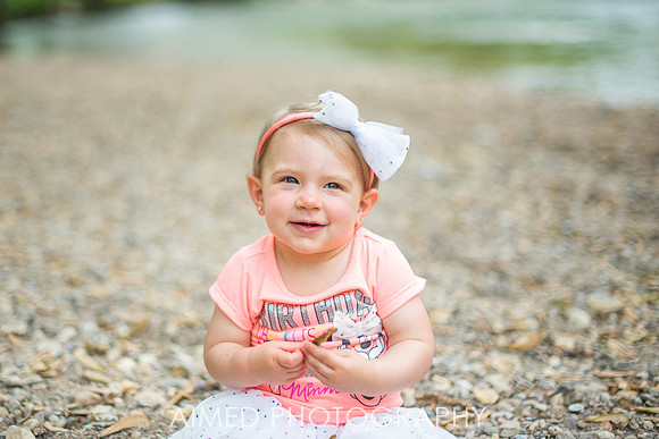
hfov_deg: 32.4
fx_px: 1132
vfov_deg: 22.0
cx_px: 268
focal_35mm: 62
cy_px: 195
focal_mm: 50
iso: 250
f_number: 1.4
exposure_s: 1/3200
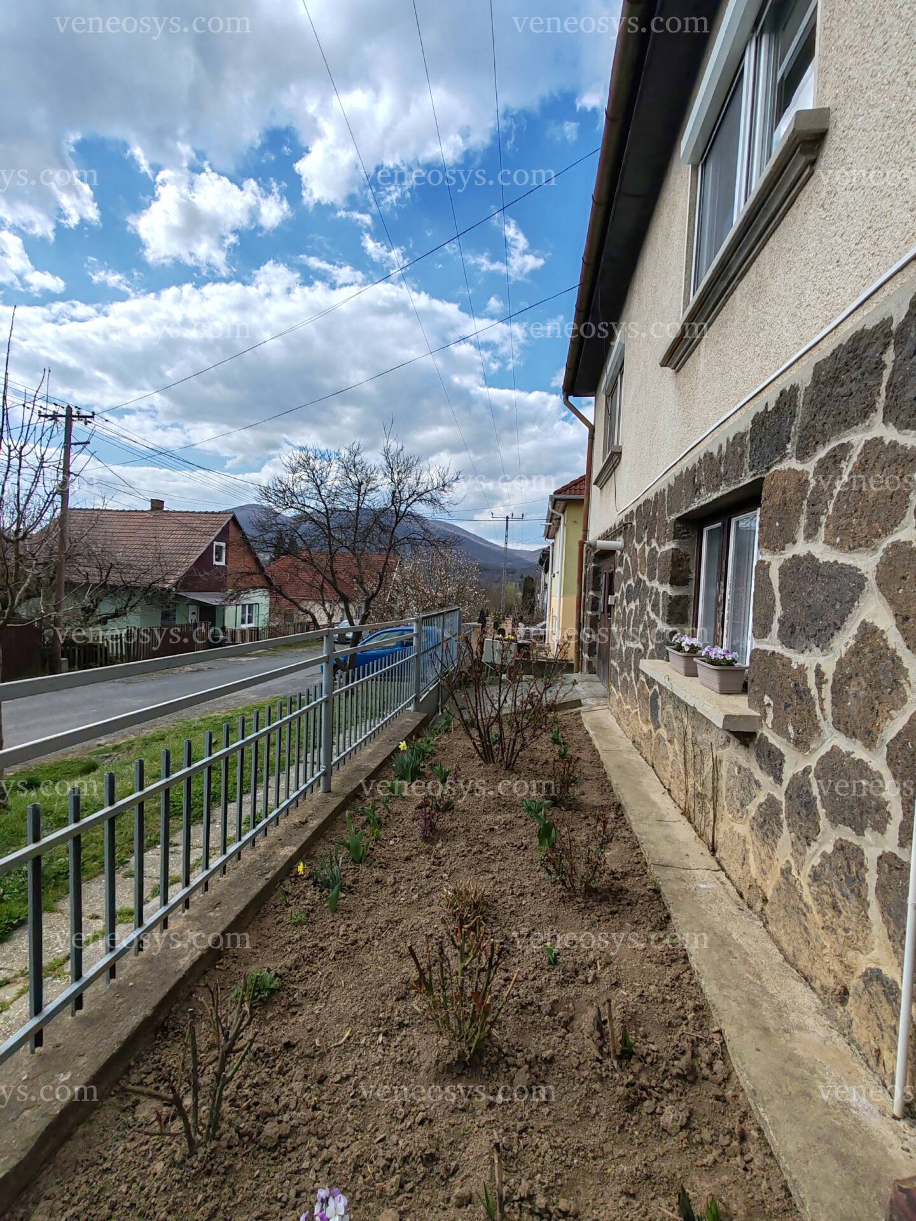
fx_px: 565
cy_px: 610
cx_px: 458
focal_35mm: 16
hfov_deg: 78.1
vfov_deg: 94.5
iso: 50
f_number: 2.2
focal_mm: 1.96
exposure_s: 1/1900
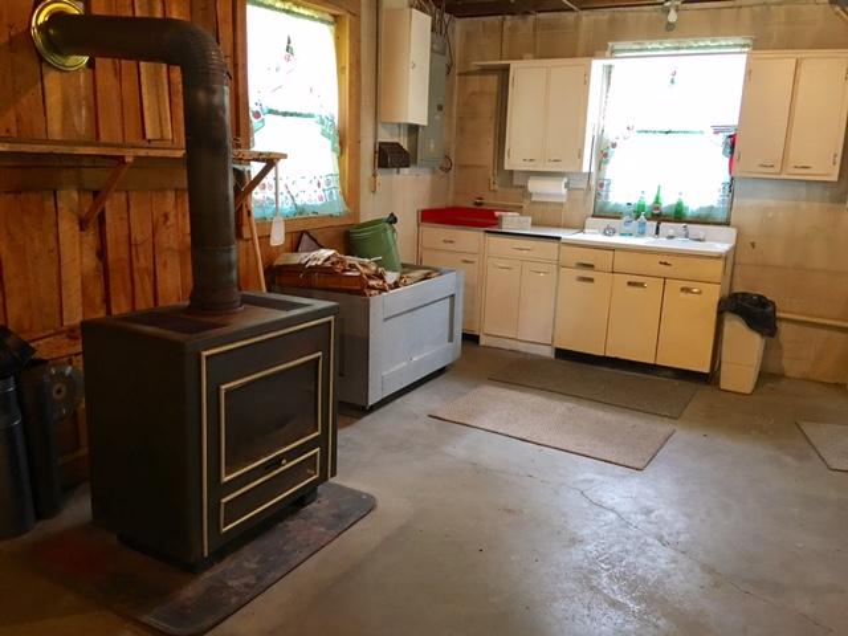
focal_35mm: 29
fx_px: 710
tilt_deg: -10.9
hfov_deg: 61.7
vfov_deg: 48.2
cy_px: 318
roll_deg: -2.1
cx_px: 424
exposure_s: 1/17
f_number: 2.2
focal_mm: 4.15
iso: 80
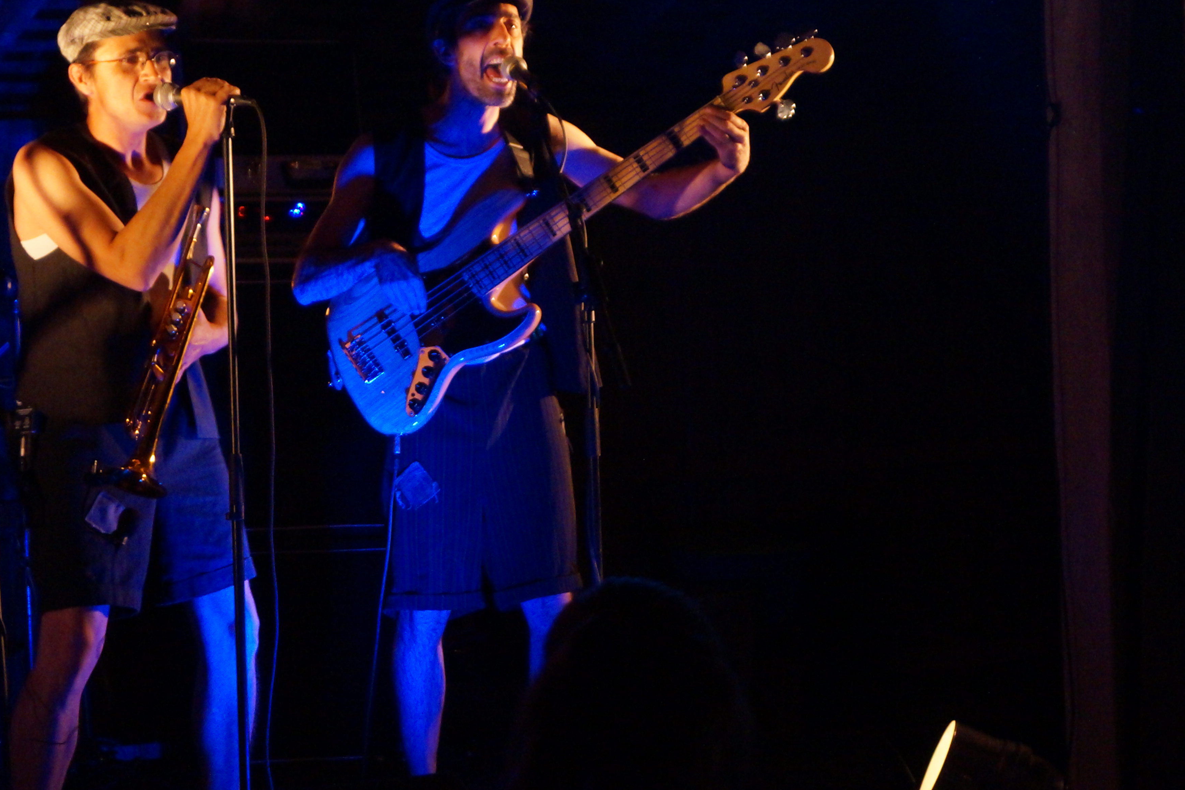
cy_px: 339
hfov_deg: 17.7
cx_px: 482
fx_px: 3808
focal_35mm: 116
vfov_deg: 11.8
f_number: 5.6
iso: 3200
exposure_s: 1/100
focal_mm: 55
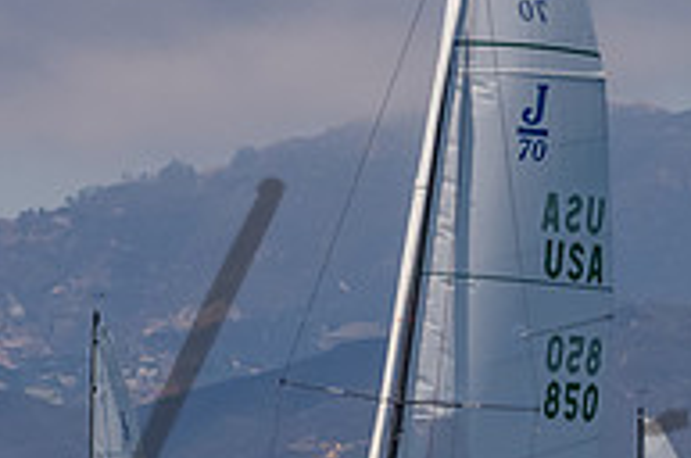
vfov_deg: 1.6
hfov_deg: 2.4
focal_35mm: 879
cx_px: 319
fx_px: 16844
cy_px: 583
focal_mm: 195
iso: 640
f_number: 14
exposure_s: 1/1250
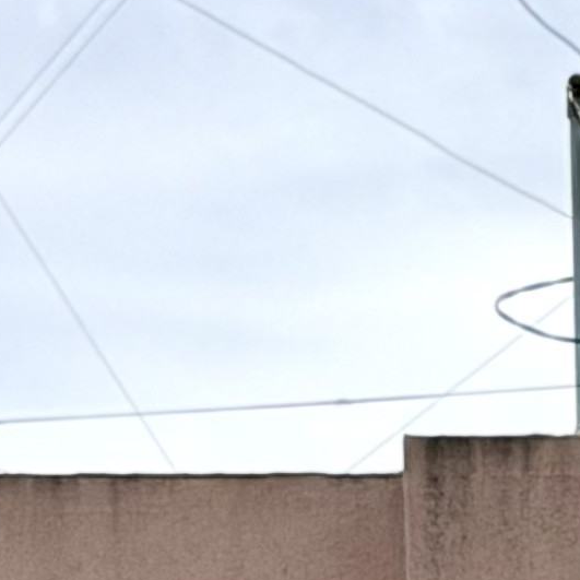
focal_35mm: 322
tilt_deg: +5.0
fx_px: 6104
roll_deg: -0.1
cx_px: 1460
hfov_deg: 5.2
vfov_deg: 5.2
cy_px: 1487
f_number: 1.78
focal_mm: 6.76
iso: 64
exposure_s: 1/6536
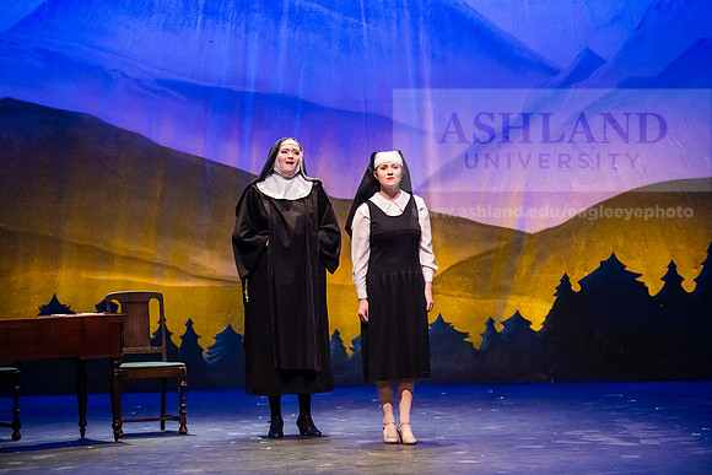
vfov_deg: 11.0
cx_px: 356
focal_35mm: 125
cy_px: 238
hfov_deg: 16.4
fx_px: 2473
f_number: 3.2
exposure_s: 1/320
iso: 4000
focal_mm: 125
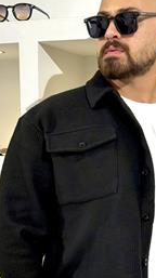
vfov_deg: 22.3
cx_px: 136
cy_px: 202
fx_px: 701
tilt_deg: -4.1
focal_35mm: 95
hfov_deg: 12.6
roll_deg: +0.1
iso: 125
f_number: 1.78
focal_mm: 6.76
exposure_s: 1/100
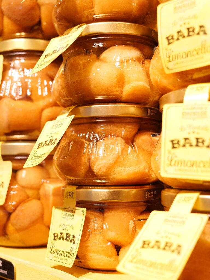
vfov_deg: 42.9
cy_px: 140
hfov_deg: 32.9
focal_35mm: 44
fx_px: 356
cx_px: 105
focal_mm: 22
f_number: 3.3
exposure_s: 1/125
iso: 400
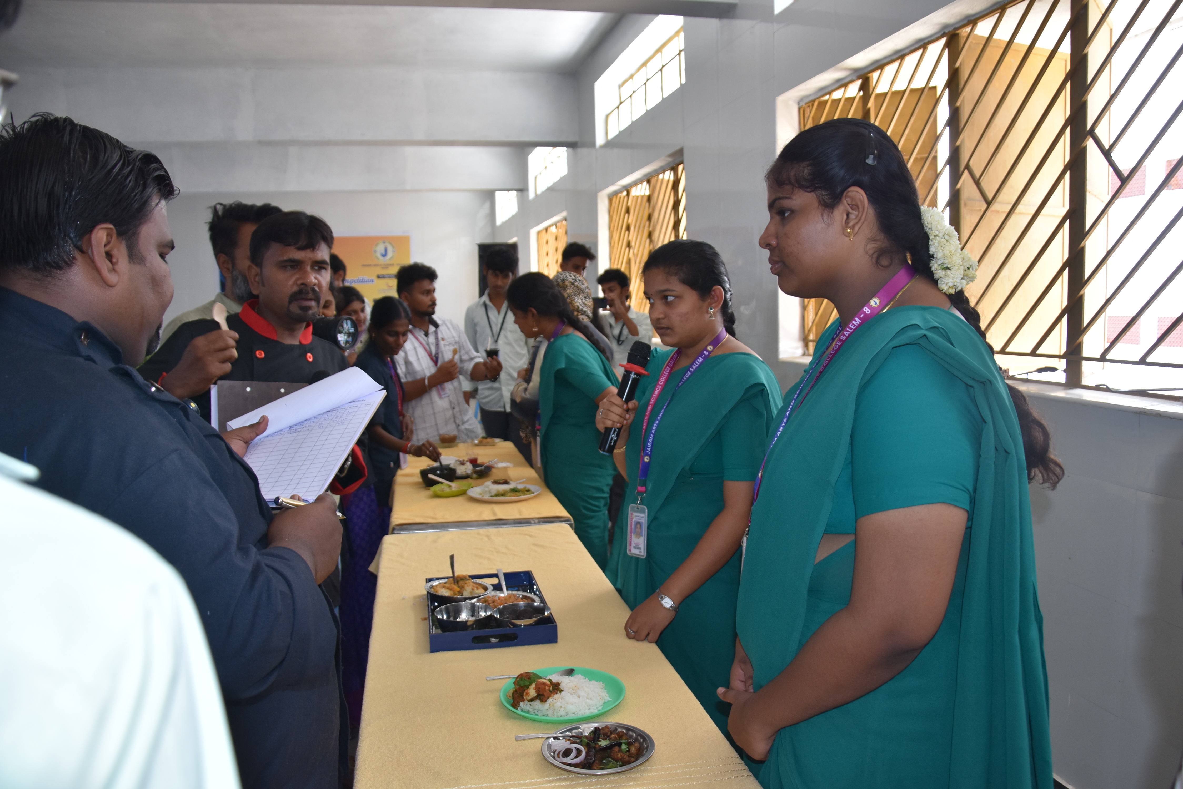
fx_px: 887
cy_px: 394
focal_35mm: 27
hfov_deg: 67.4
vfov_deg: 48.0
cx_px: 592
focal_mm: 18
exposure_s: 1/125
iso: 360
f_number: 3.5
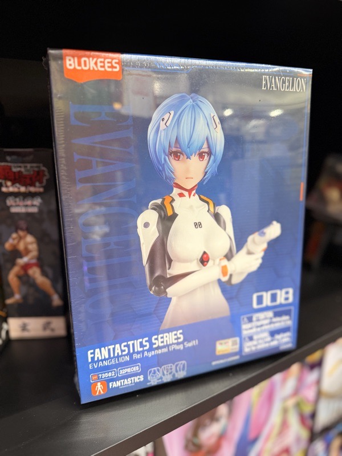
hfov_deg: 56.8
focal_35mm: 24
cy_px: 228
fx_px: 316
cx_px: 171
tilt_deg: -16.1
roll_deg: -0.7
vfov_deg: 71.6
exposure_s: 1/60
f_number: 1.78
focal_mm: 6.76
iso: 320
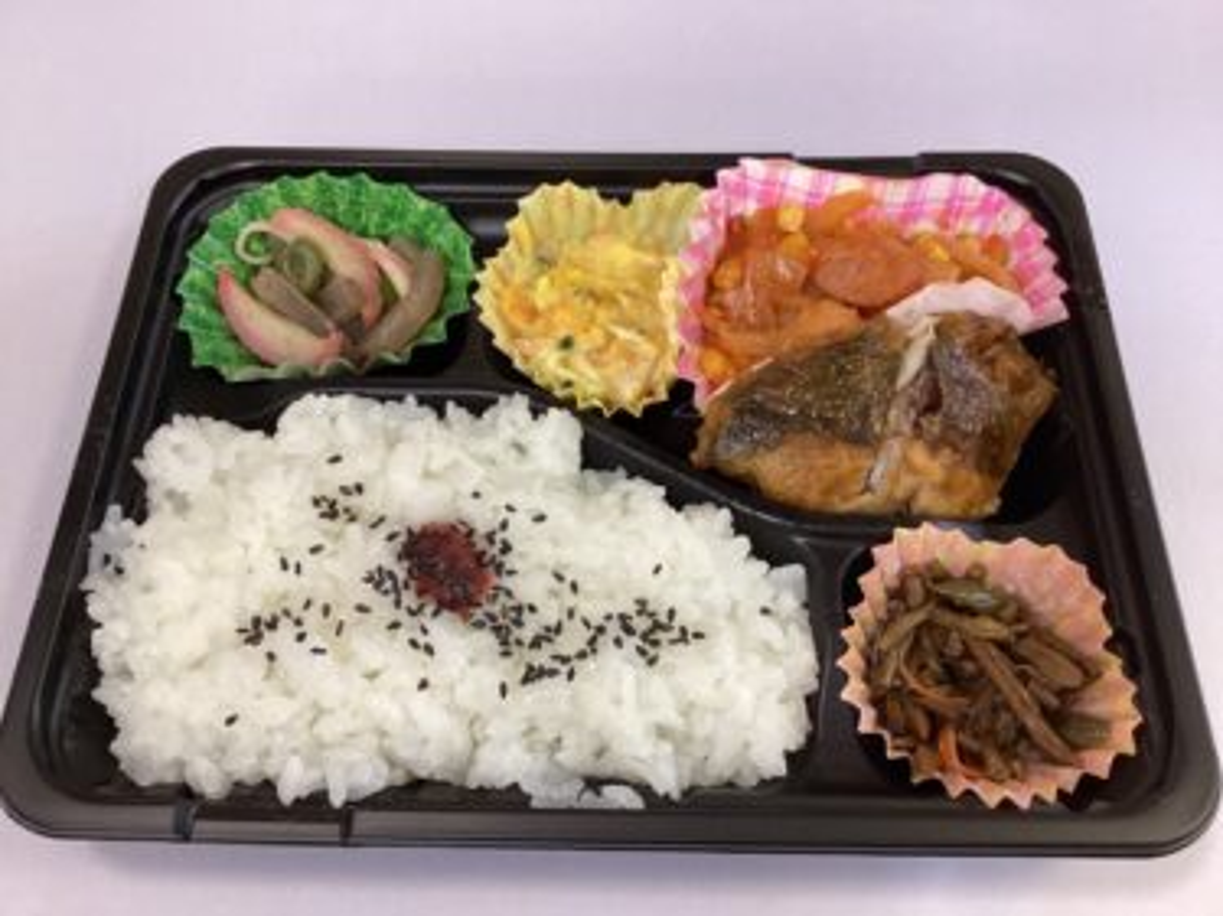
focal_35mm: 31
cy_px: 458
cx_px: 612
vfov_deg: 45.4
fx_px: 1095
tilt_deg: -62.8
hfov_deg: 58.4
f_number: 2.4
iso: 160
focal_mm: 3.3
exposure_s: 1/60
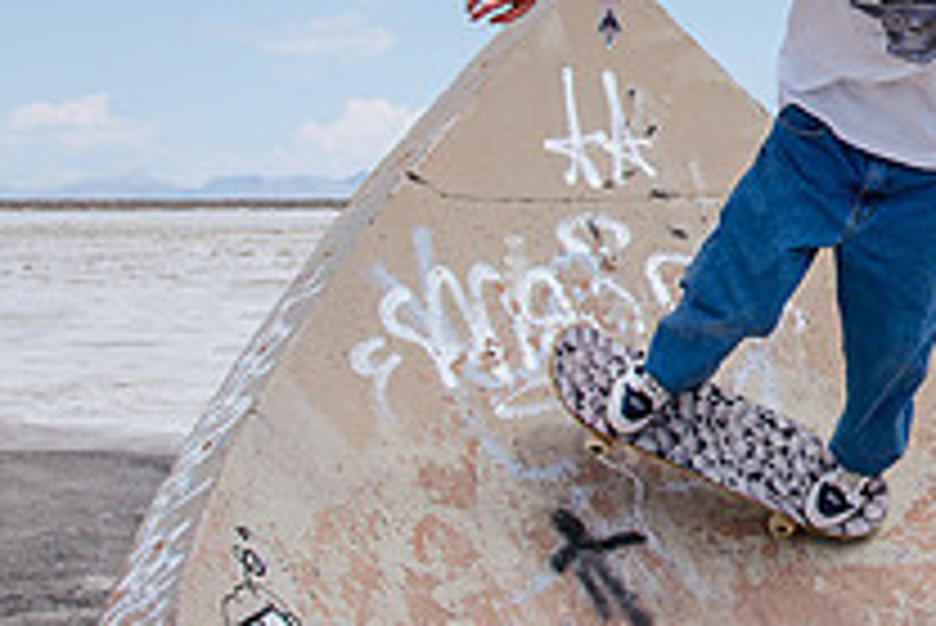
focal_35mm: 101
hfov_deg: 19.2
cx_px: 1074
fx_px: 2628
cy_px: 57
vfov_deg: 13.4
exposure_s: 1/800
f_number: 6.3
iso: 160
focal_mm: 31
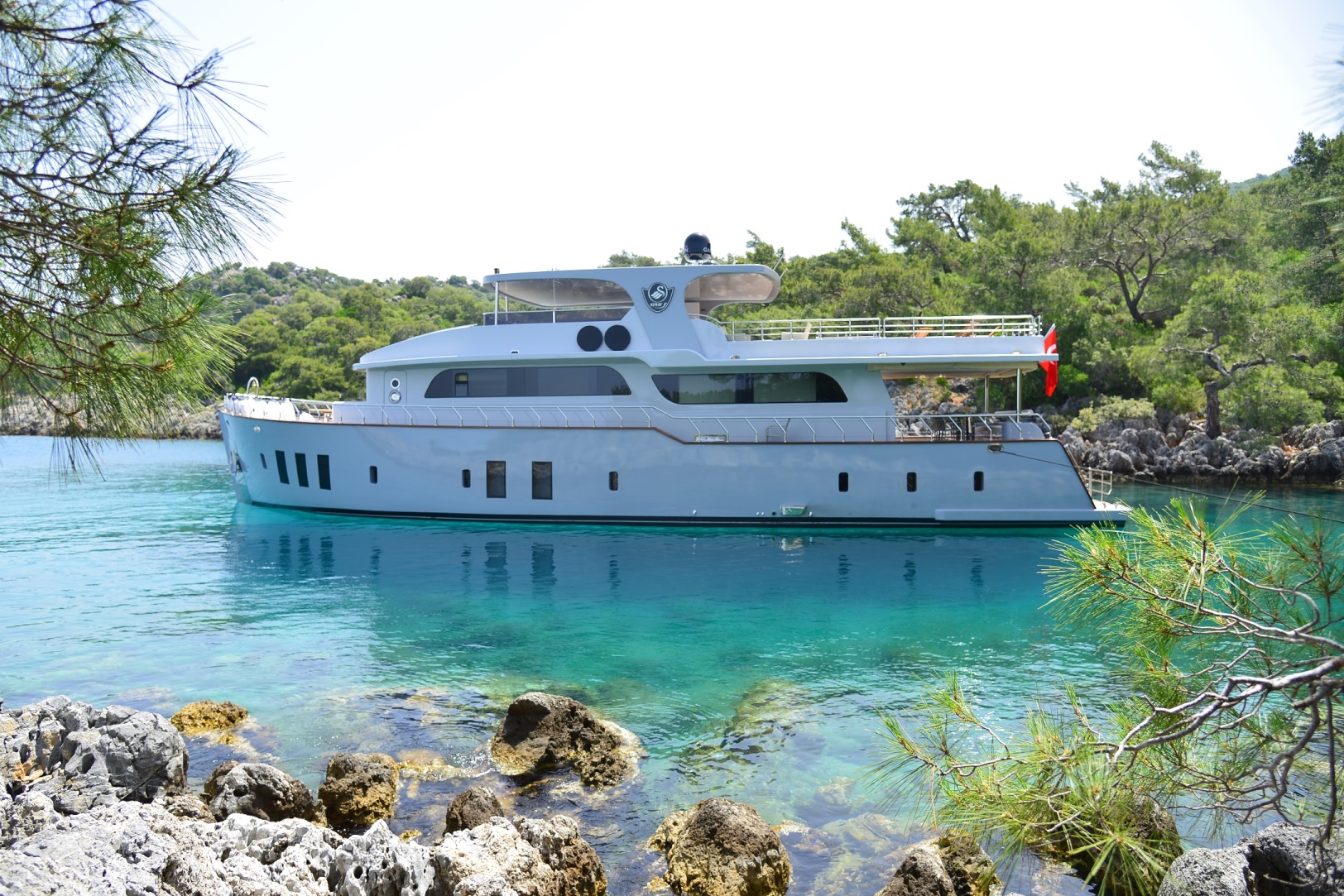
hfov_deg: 71.5
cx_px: 647
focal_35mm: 25
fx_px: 933
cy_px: 450
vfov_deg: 51.3
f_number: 4.5
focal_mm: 24
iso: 100
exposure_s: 1/320
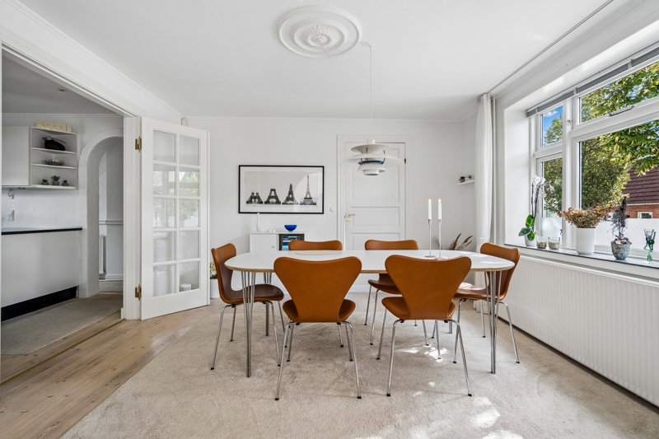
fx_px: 293
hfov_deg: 96.7
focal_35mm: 16
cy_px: 220
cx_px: 330
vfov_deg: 73.7
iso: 400
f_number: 4.5
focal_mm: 16
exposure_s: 1/40
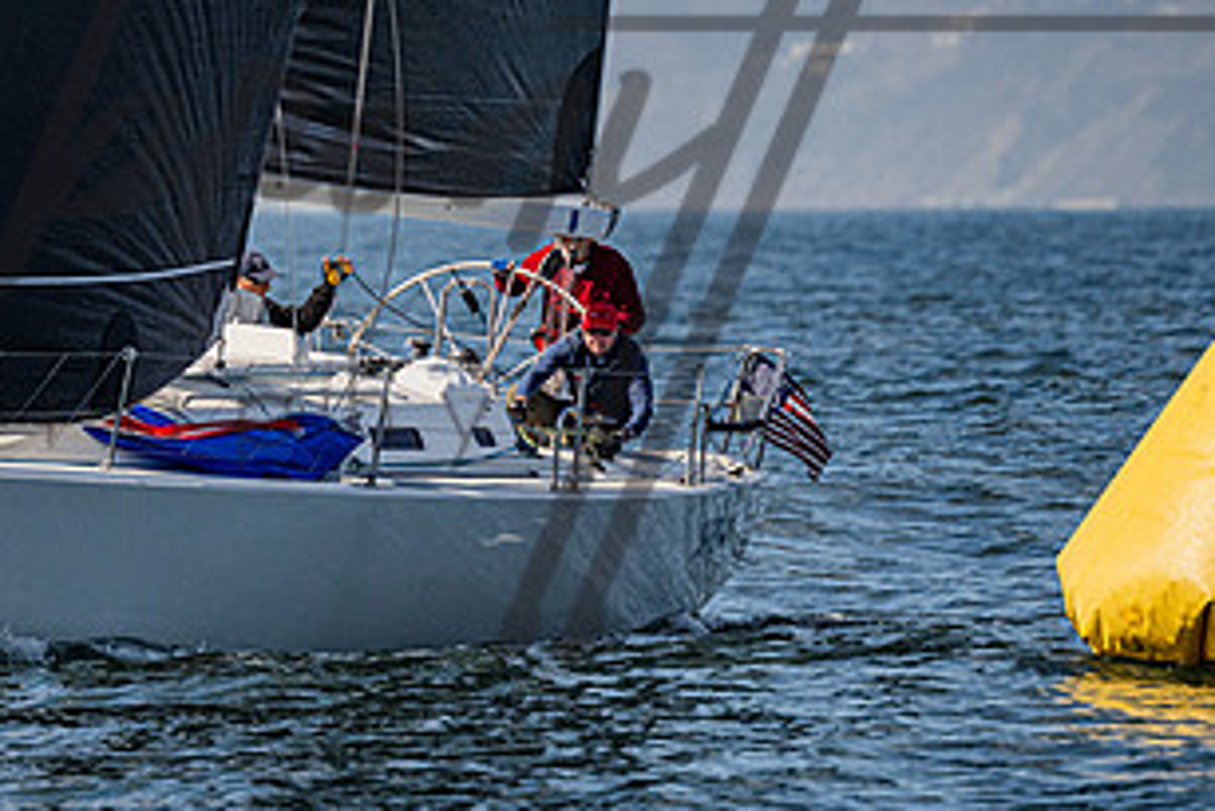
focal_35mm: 880
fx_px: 29713
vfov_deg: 1.6
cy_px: 69
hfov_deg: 2.3
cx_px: 128
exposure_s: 1/4000
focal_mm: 400
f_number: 5.6
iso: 320
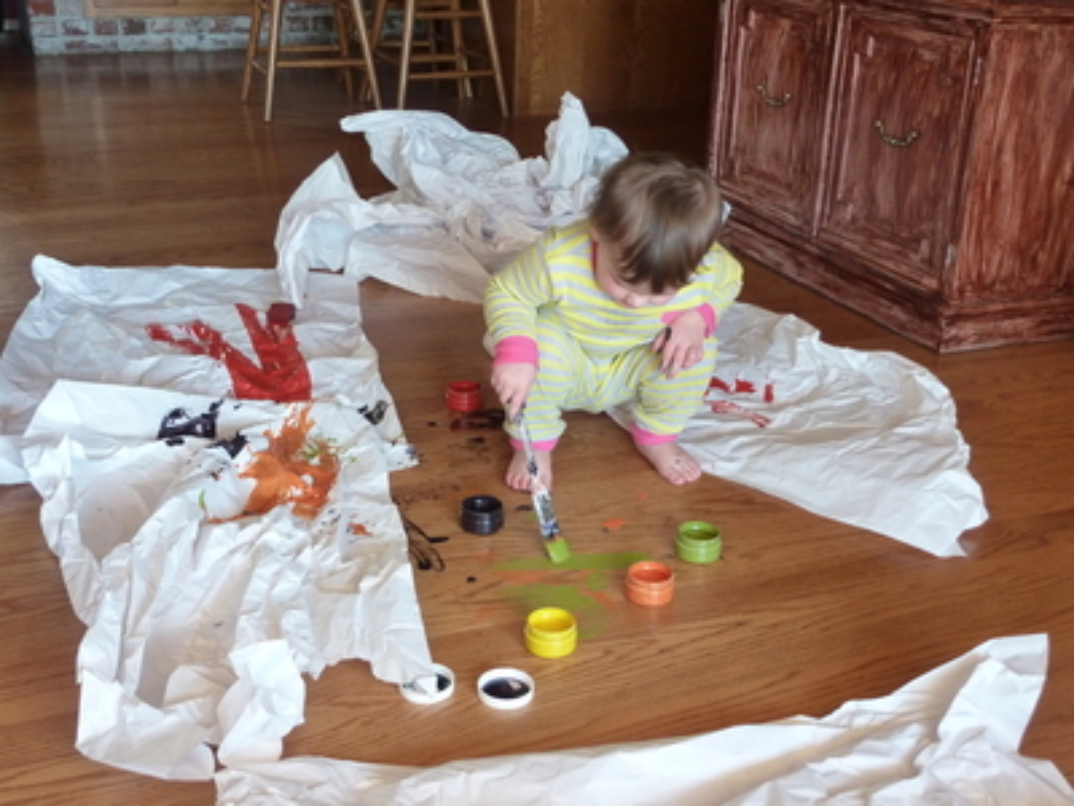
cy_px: 403
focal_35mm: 42
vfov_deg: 34.3
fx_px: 1303
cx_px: 537
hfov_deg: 44.8
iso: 400
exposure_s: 1/20
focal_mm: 6.9
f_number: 3.7
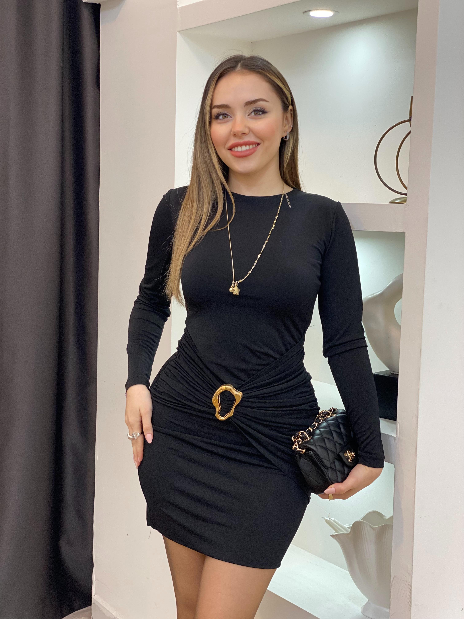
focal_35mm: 52
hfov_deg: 28.0
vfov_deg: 36.8
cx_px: 232
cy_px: 310
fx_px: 929
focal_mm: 6
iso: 125
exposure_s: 1/100
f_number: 2
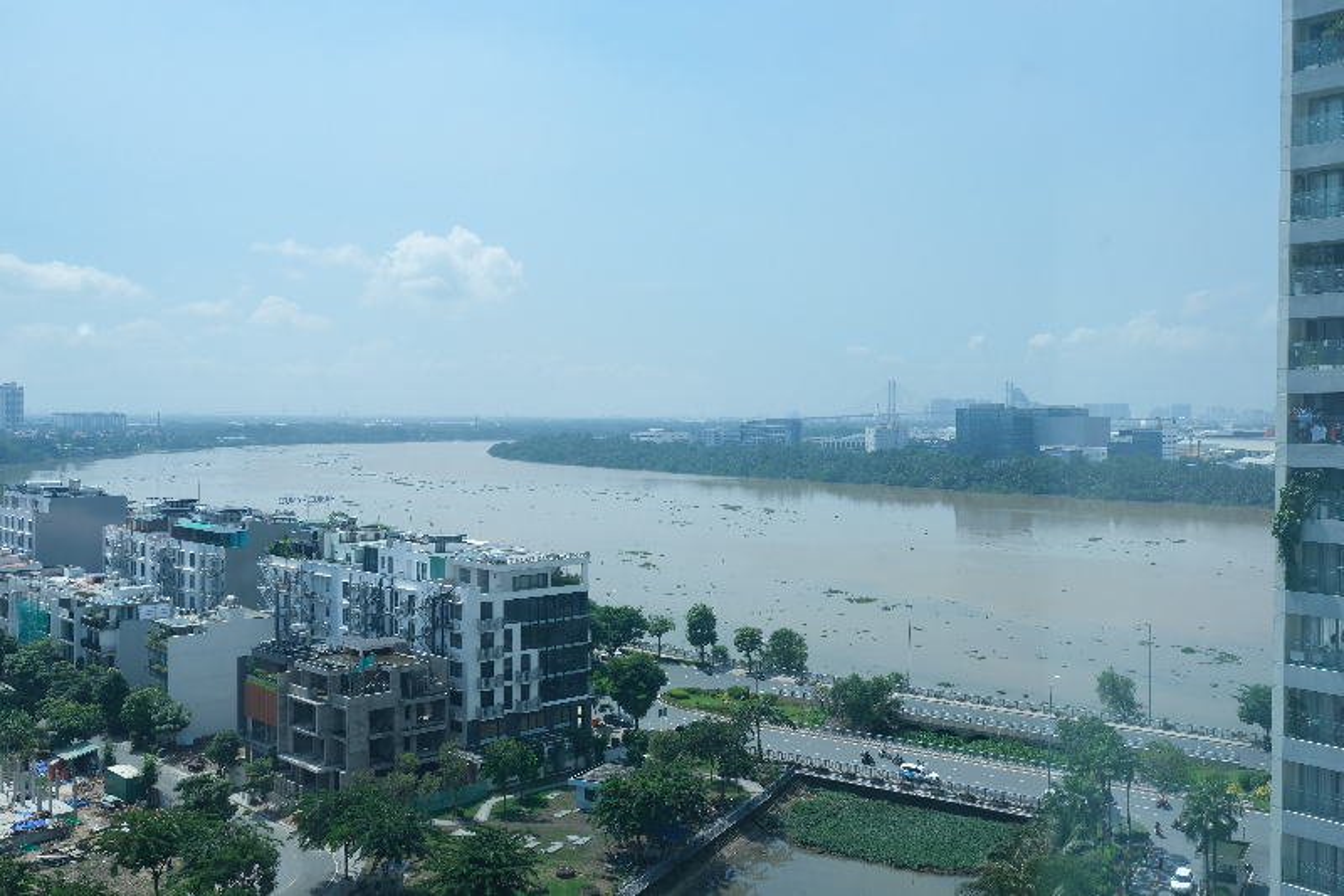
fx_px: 1232
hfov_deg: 57.2
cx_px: 672
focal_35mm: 33
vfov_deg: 40.0
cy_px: 448
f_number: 7.1
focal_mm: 22.3
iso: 160
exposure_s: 1/350
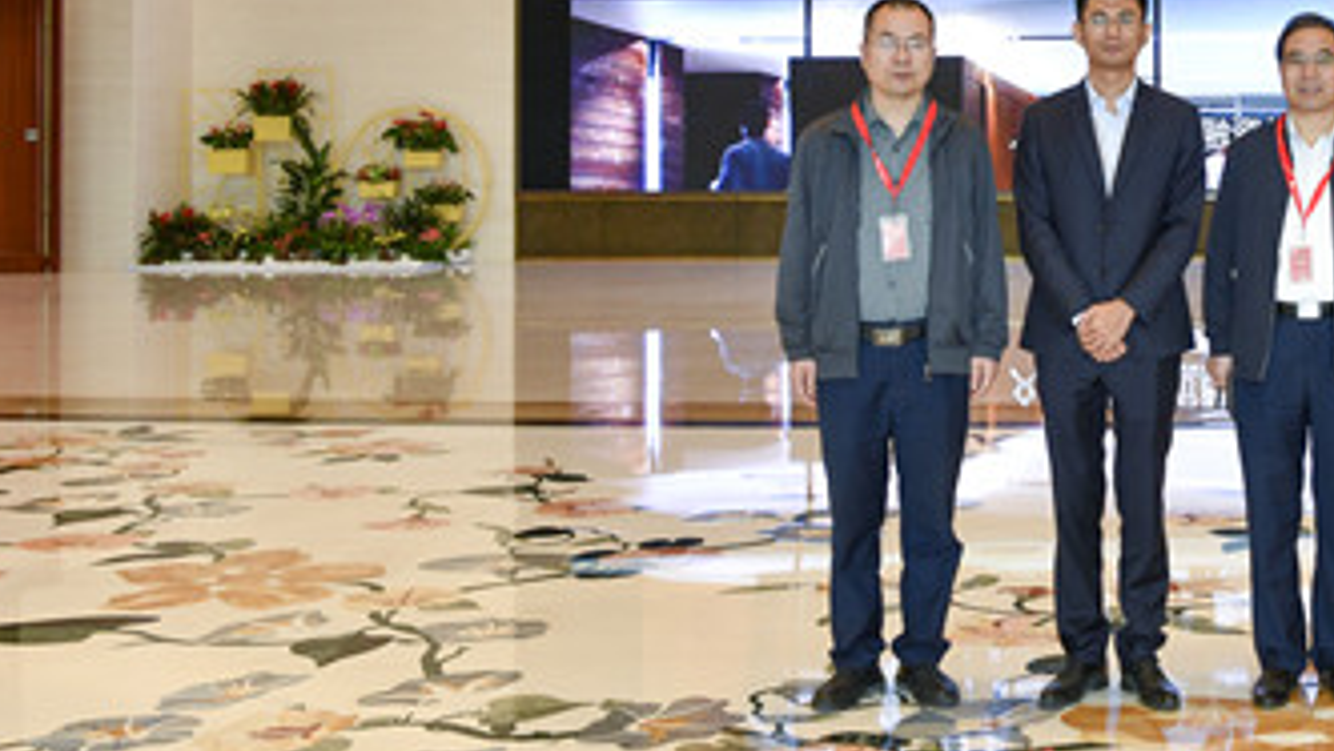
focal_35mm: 64
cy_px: 92
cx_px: 1246
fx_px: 2265
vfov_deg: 18.6
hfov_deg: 31.0
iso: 1000
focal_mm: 29
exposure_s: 1/125
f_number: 5
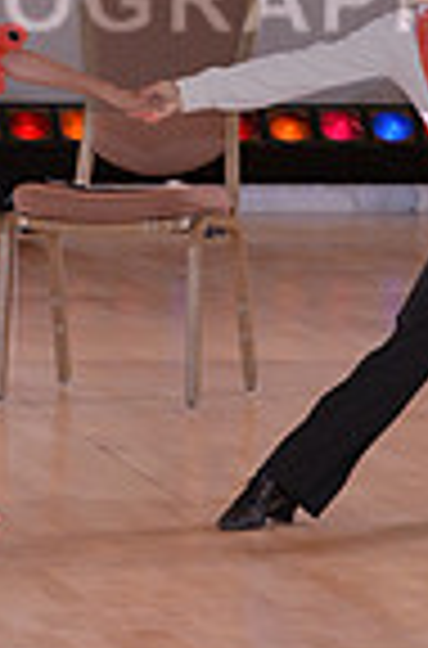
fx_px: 8712
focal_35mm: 485
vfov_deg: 4.3
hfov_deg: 2.8
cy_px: -36
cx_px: -20
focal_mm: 120
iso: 2000
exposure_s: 1/250
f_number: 5.6
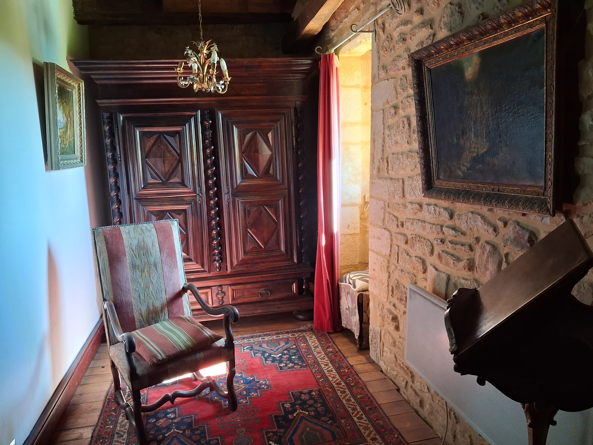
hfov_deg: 65.3
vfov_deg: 51.4
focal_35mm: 27
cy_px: 222
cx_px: 296
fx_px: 463
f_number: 1.8
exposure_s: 1/60
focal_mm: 4
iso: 500
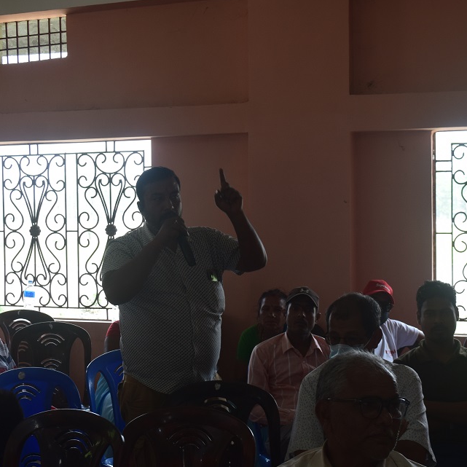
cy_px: 241
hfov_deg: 27.9
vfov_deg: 27.9
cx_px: 245
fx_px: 941
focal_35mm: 62
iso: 400
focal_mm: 31
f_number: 9
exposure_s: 1/100
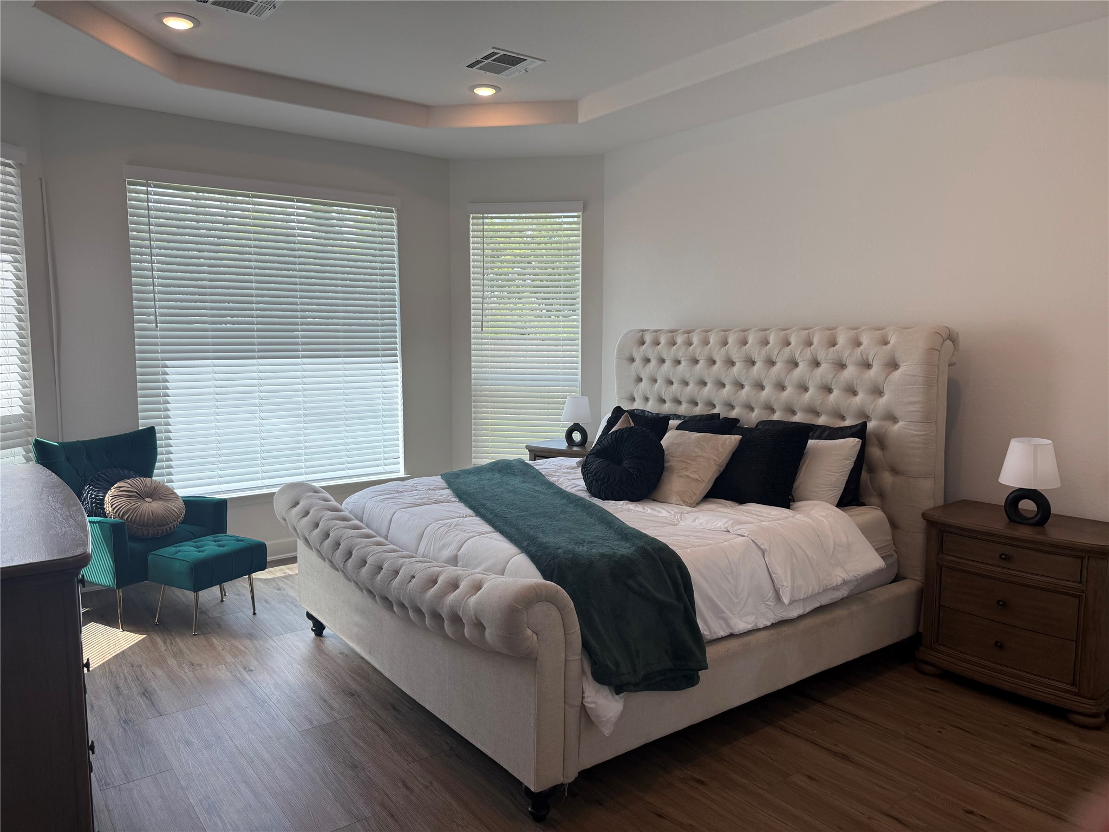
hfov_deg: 71.6
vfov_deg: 56.8
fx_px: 769
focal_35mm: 24
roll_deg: -0.5
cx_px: 554
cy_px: 416
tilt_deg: -4.4
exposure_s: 1/412
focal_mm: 6.76
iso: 80
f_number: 1.78
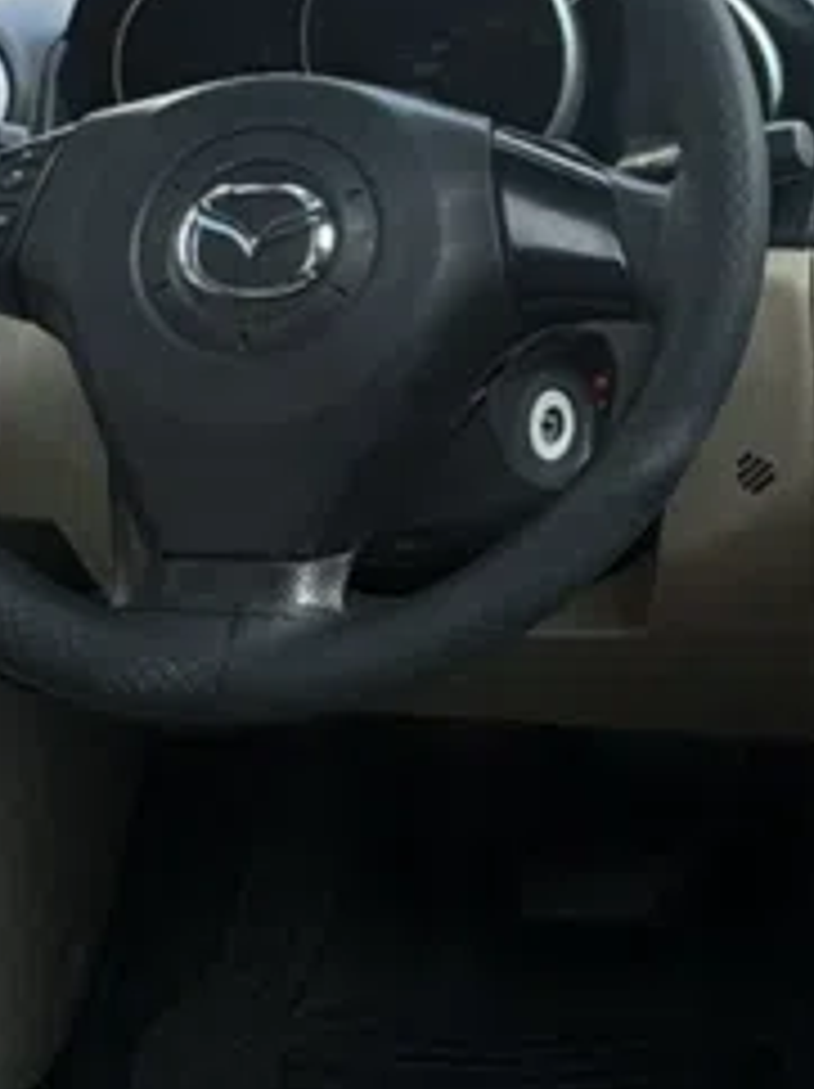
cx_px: 1133
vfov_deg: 24.0
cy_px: 92
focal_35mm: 79
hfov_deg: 17.2
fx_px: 2481
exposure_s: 1/337
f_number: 2.2
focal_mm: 2.22
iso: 40
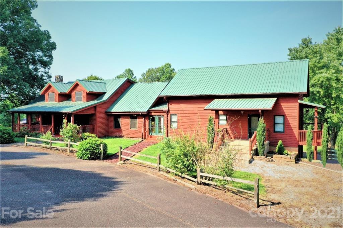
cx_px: 172
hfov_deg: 65.5
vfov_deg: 46.4
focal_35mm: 28
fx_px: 267
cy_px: 114
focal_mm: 10.26
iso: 100
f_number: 5.6
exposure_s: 1/240
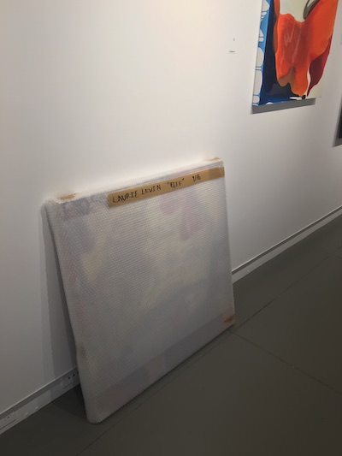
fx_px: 382
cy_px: 228
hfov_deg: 48.2
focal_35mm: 29
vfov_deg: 61.6
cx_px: 171
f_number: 2.2
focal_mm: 4.15
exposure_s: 1/30
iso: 40
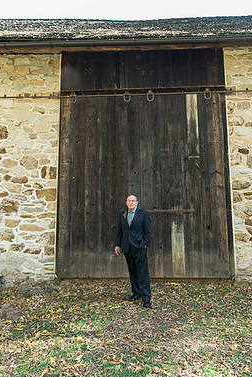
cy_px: 161
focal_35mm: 31
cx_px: 130
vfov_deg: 60.0
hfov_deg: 42.4
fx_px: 325
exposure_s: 1/320
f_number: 2.8
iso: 500
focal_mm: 26
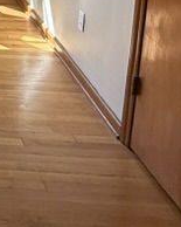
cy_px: -89
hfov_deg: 17.4
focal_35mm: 72
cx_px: -142
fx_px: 483
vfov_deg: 22.7
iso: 50
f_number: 2.2
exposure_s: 1/172
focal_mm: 2.22
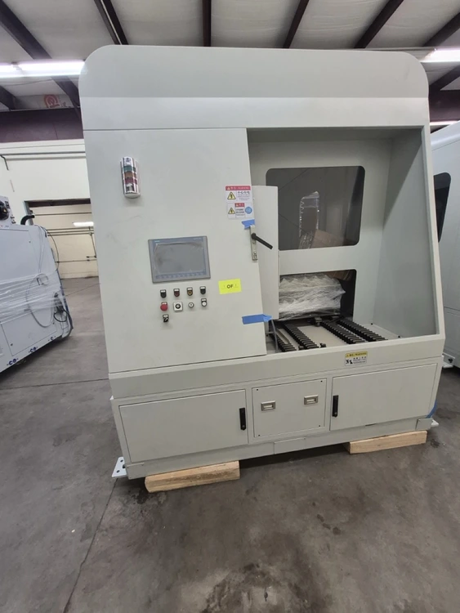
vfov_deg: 106.2
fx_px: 230
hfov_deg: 89.9
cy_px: 306
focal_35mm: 13
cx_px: 230
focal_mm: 1.74
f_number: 2.2
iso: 160
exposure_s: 1/60
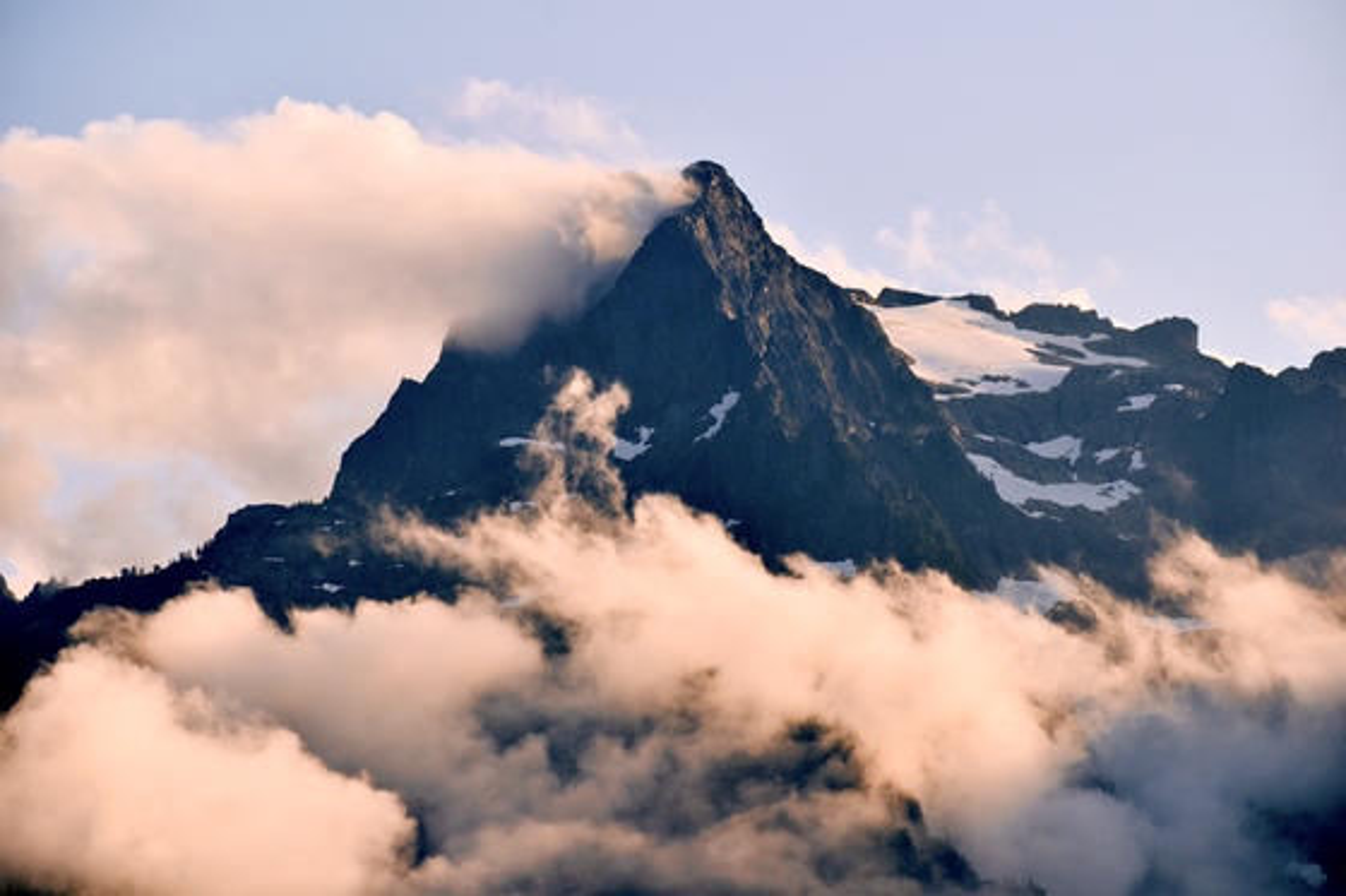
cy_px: 448
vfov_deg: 7.0
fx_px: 7288
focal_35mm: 195
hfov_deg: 10.6
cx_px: 673
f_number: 8
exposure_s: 1/1000
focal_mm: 130
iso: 200
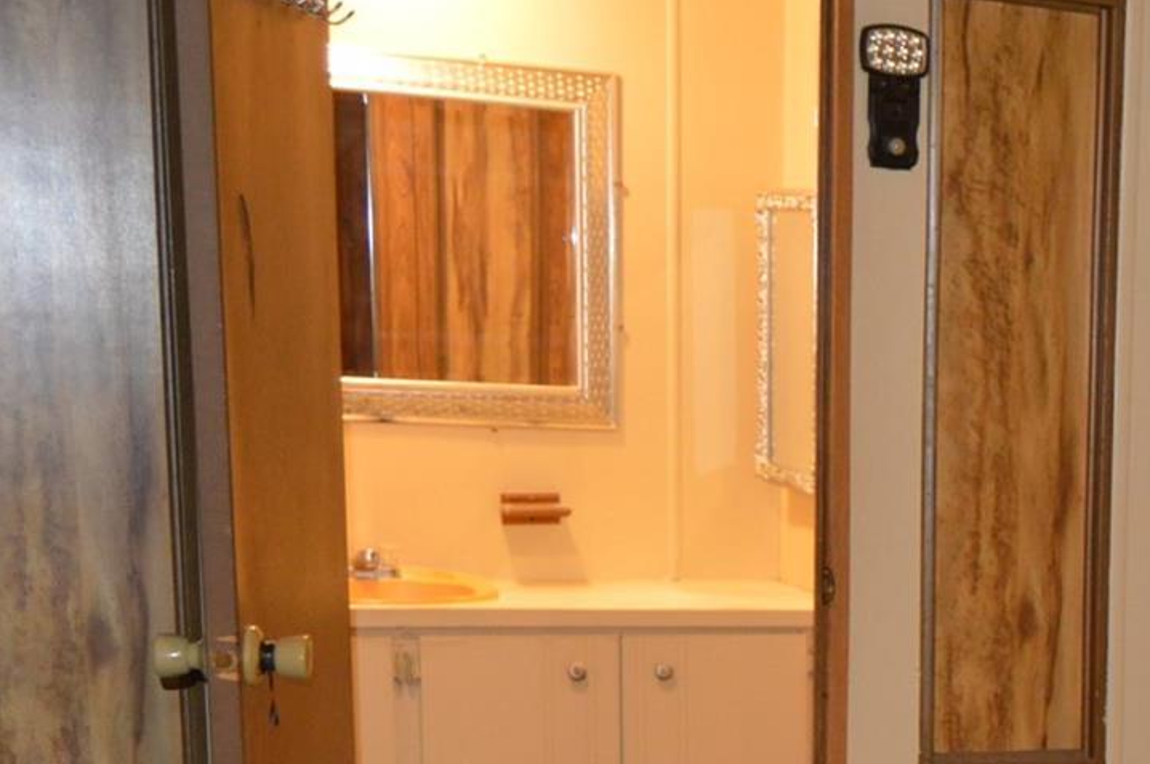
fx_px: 2457
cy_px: 880
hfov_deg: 23.4
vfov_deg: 17.0
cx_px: 1485
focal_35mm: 77
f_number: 3.5
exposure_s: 1/60
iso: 720
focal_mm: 18
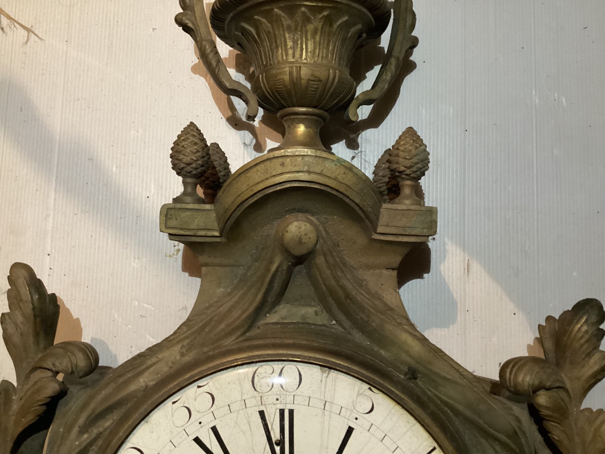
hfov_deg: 58.4
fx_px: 542
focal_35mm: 31
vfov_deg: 45.4
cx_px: 302
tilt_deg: -83.2
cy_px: 227
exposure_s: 1/25
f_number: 2.4
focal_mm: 3.3
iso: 500
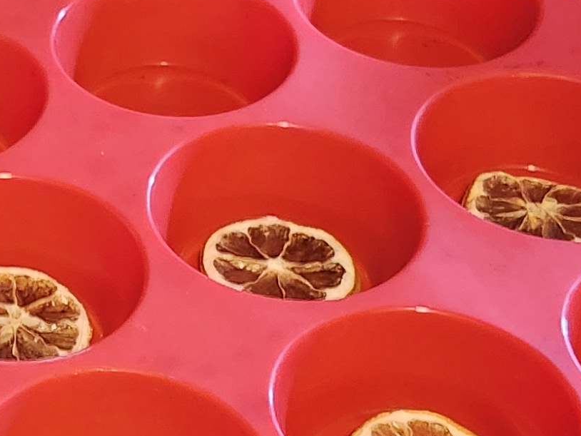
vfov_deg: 13.1
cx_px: -225
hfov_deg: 16.3
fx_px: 1897
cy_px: 181
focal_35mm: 113
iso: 640
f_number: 1.8
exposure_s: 1/60
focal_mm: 5.54
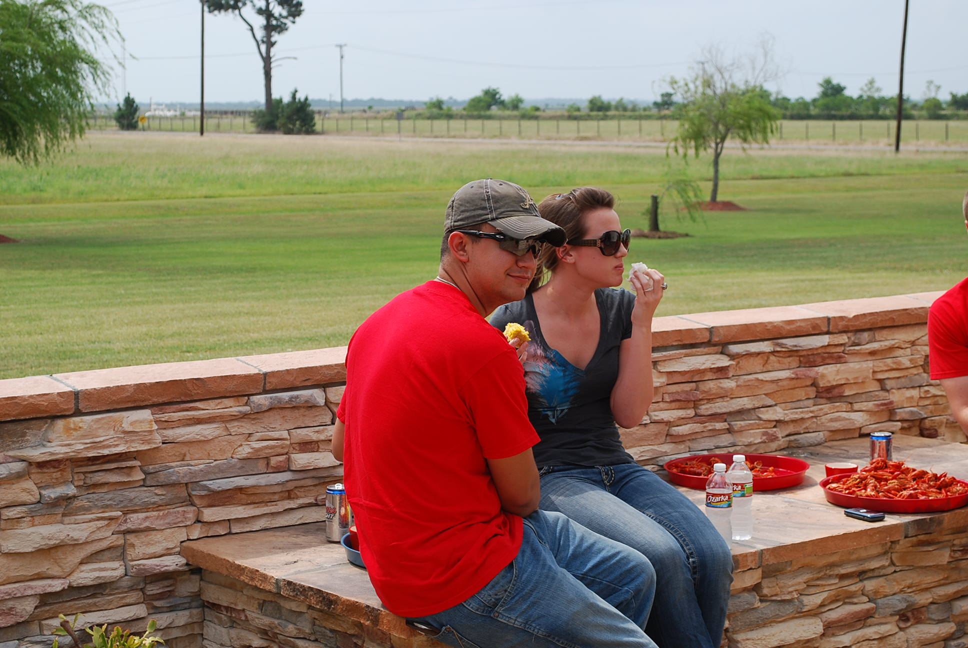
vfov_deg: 18.2
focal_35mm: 75
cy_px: 324
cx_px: 484
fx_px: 2019
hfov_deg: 27.0
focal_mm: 50
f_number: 8
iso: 100
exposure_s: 1/250
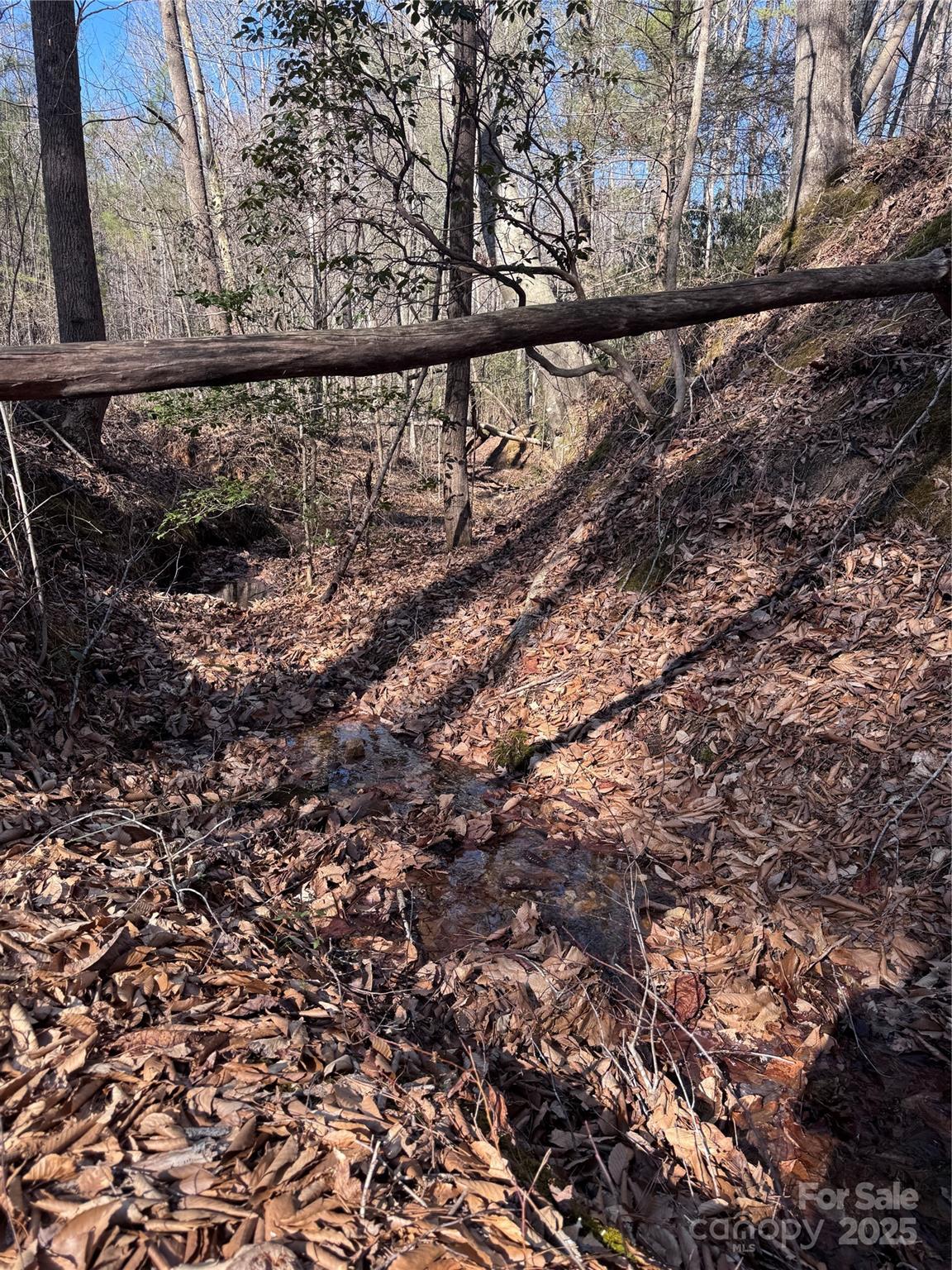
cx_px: 476
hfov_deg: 56.8
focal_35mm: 24
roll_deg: -2.1
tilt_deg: -14.3
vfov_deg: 71.6
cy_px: 635
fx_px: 880
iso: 80
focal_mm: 6.76
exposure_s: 1/747
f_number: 1.78
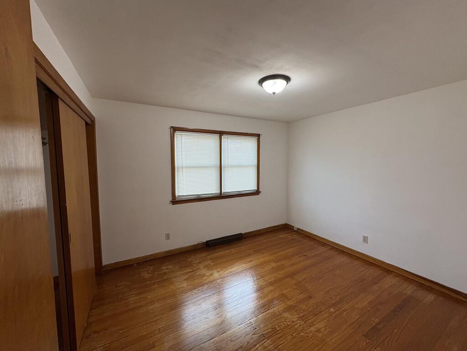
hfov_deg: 102.1
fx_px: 189
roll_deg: +0.3
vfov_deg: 85.7
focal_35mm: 14
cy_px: 176
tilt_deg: -3.7
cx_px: 234
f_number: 2.2
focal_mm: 2.22
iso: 160
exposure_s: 1/120
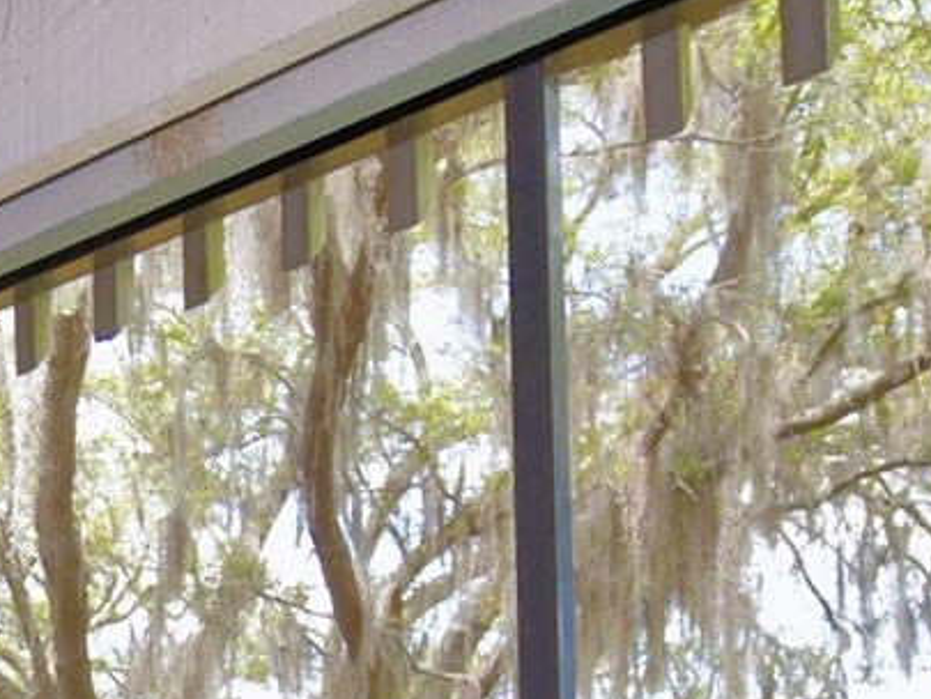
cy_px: 961
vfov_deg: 22.4
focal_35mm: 57
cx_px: -34
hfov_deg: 30.9
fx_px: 1533
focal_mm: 10
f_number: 4.5
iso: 140
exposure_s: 1/60
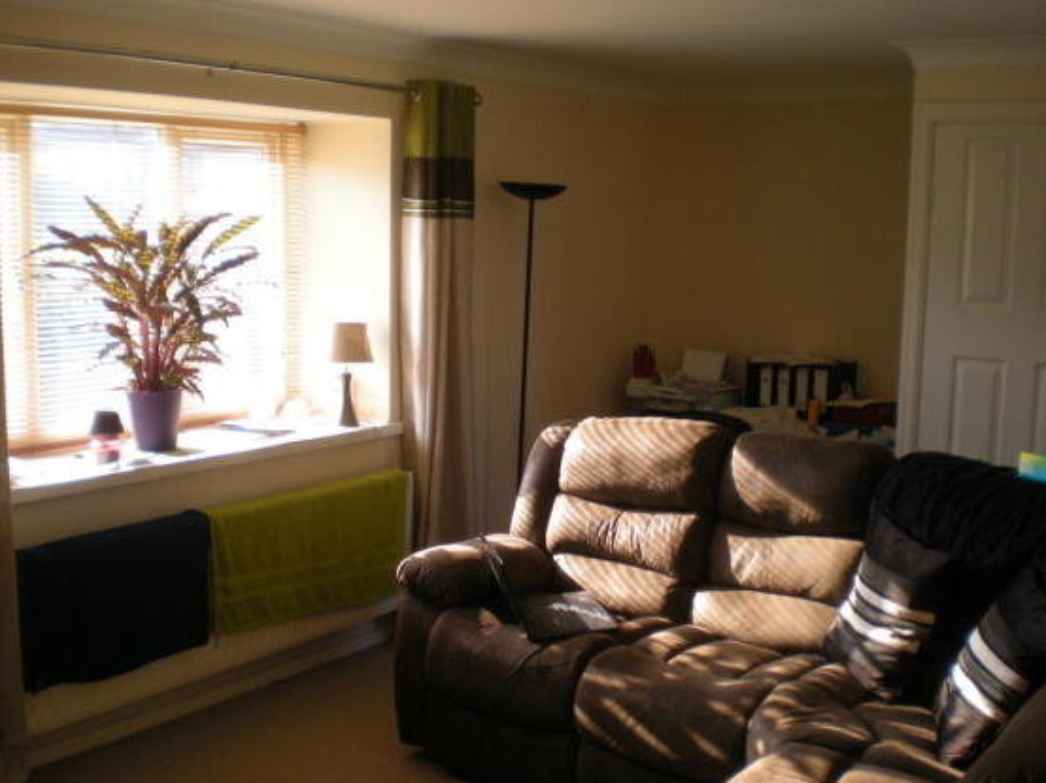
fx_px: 1208
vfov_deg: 35.9
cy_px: 395
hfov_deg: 46.8
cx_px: 530
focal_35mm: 40
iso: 88
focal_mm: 6.3
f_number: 3.1
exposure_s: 1/59.4
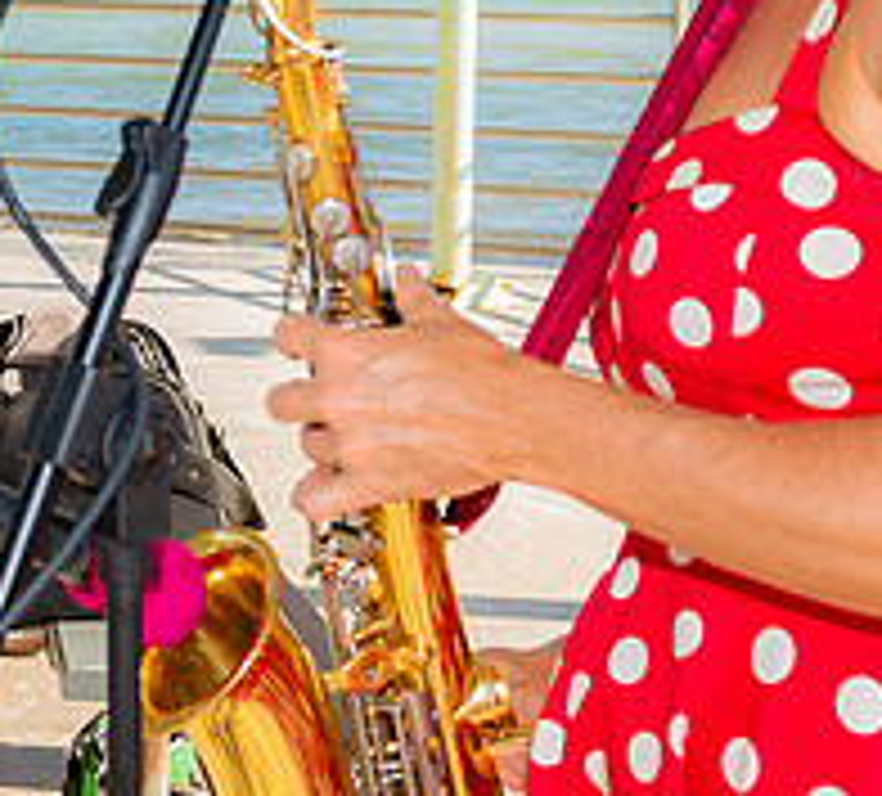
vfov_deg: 16.1
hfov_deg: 16.6
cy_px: 45
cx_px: -400
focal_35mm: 101
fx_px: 2774
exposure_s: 1/200
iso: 100
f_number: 5.6
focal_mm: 28
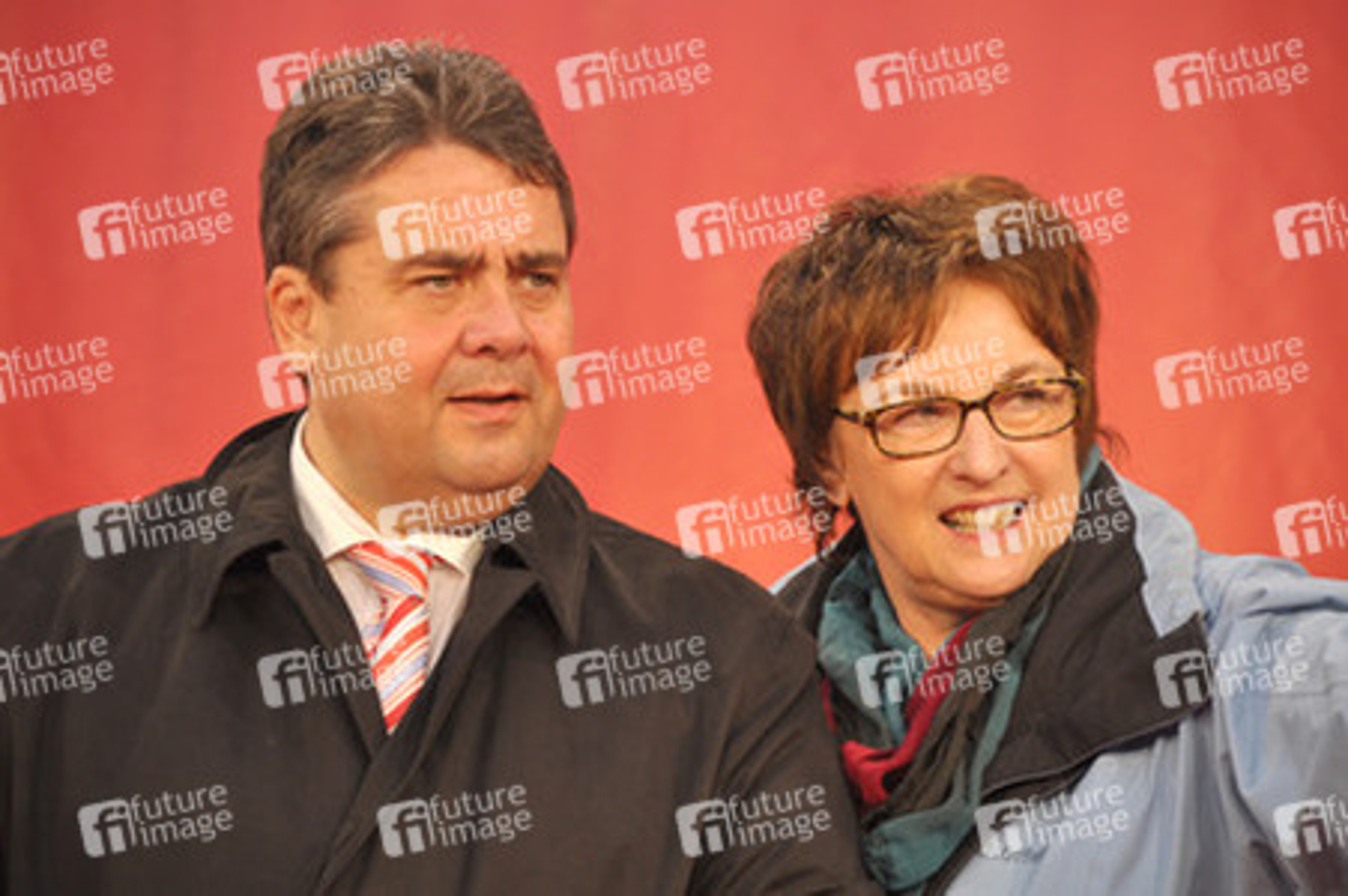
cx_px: 674
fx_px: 7577
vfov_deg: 6.8
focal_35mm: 202
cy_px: 448
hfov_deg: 10.2
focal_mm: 135
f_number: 5.6
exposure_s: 1/250
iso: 560
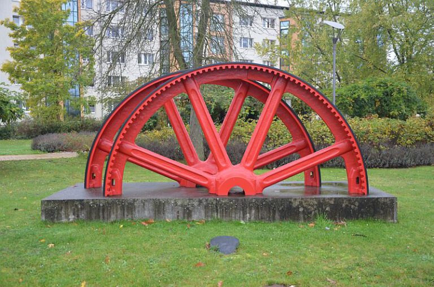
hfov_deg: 43.7
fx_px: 541
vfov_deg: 29.7
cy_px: 144
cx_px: 217
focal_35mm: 45
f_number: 5
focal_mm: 30
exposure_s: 1/100
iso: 400
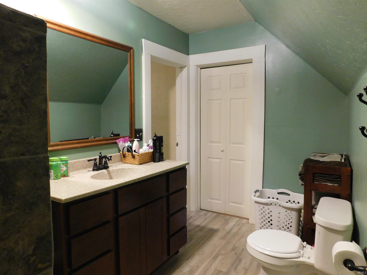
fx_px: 244
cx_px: 184
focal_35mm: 23
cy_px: 138
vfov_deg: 58.9
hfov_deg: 73.9
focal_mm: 4
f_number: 3
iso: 400
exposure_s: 1/10
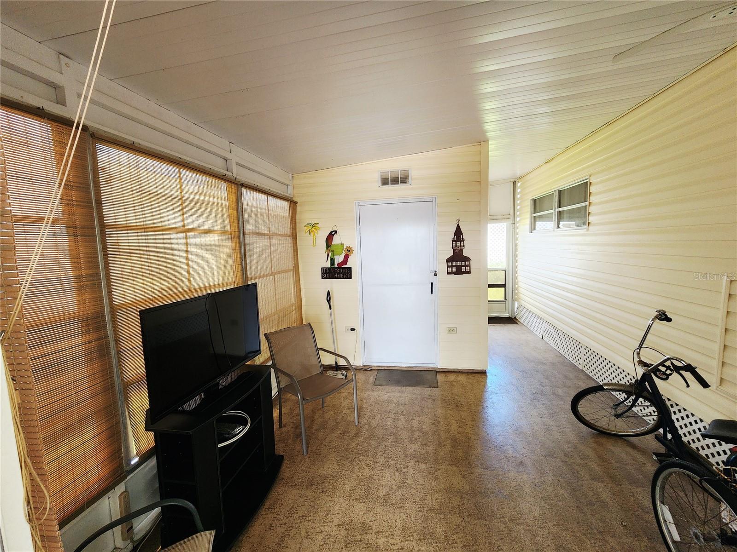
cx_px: 368
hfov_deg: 106.2
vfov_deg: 89.9
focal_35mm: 13
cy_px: 276
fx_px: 277
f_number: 2.2
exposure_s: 1/60
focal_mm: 2.2
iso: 125
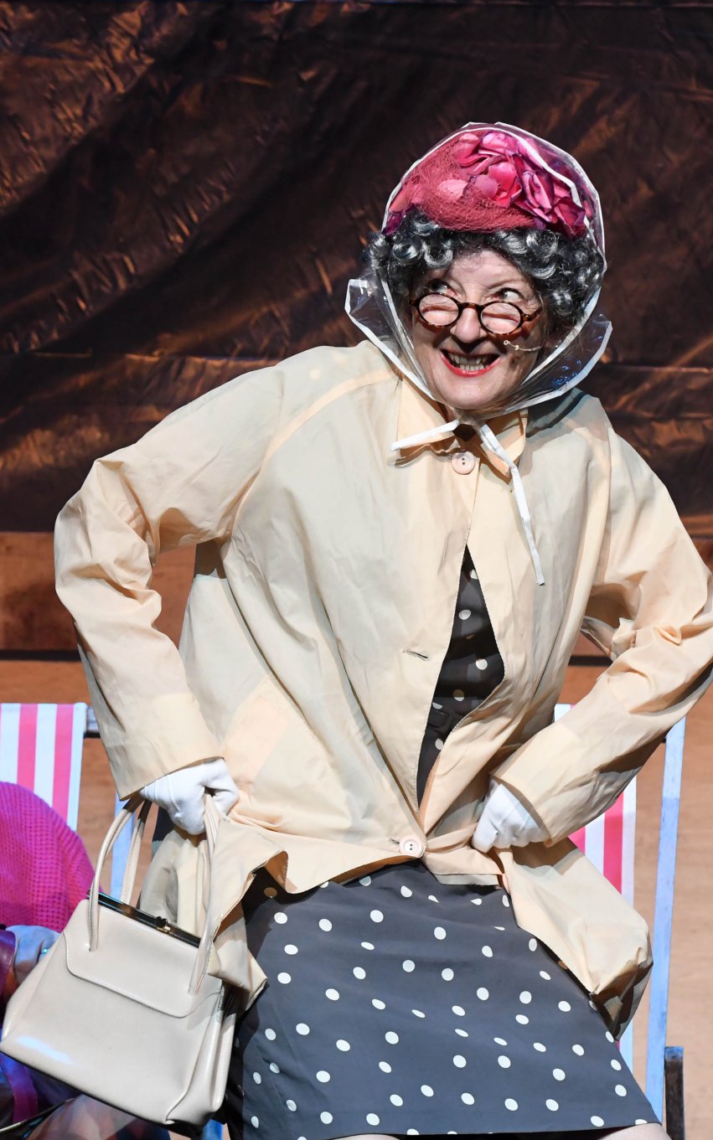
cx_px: 221
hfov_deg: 4.1
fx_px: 10008
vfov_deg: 6.5
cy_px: 570
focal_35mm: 322
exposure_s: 1/125
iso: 2000
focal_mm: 140
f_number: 5
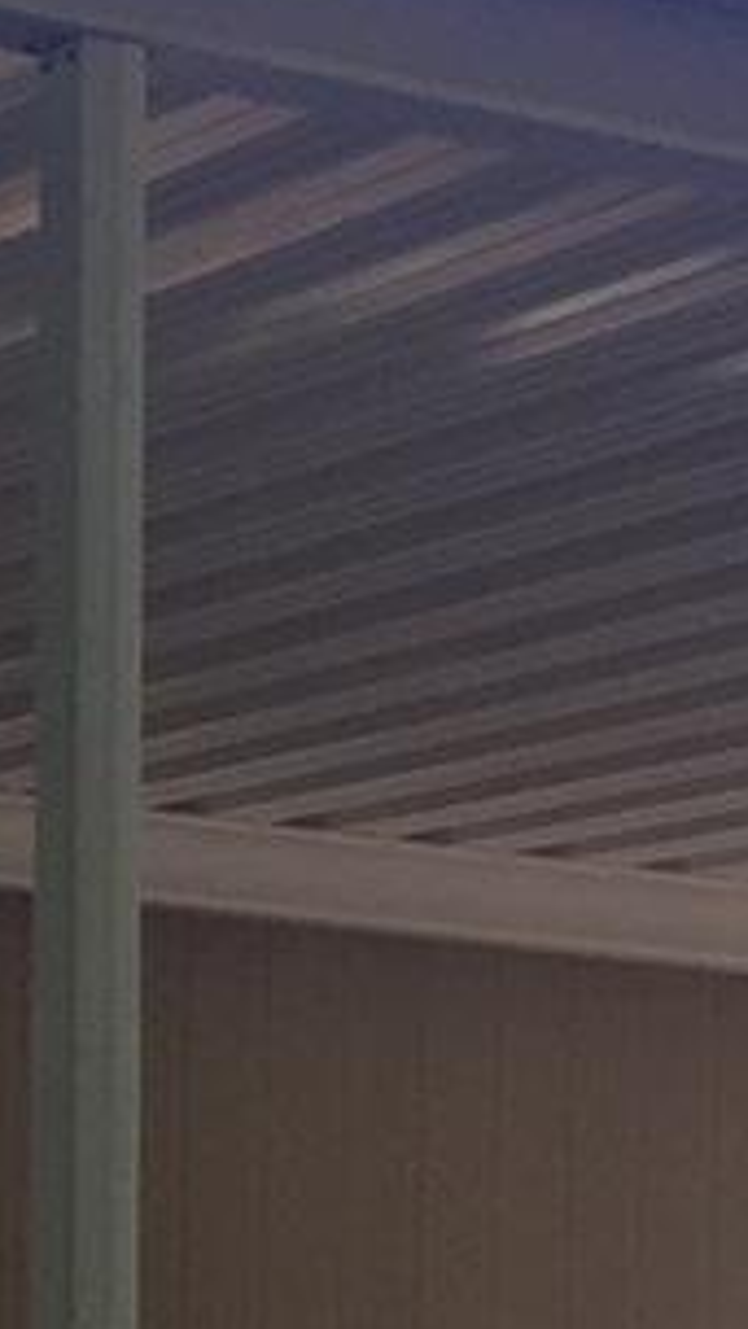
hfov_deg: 7.7
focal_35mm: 156
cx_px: -297
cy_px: 1838
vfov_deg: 13.2
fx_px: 5501
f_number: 2.2
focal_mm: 4.15
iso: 32
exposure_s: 1/434
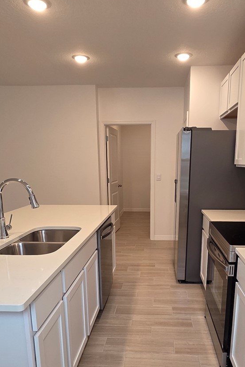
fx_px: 265
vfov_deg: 68.3
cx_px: 149
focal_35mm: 26
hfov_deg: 49.2
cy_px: 230
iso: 160
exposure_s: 1/120
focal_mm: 2.2
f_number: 2.2
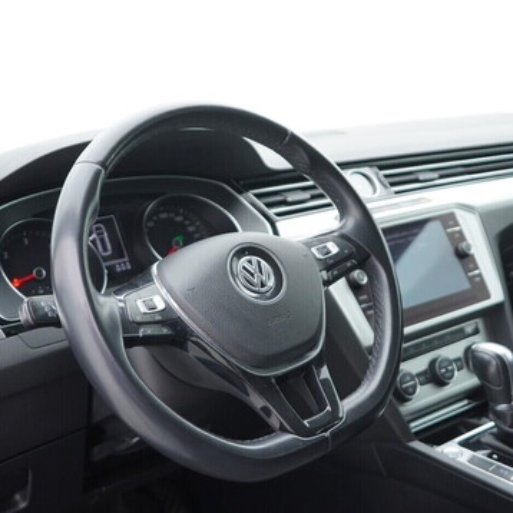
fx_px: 788
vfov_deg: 36.1
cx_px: 245
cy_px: 251
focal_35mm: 47
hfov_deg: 36.1
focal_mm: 24
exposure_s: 1/40
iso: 200
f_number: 2.8
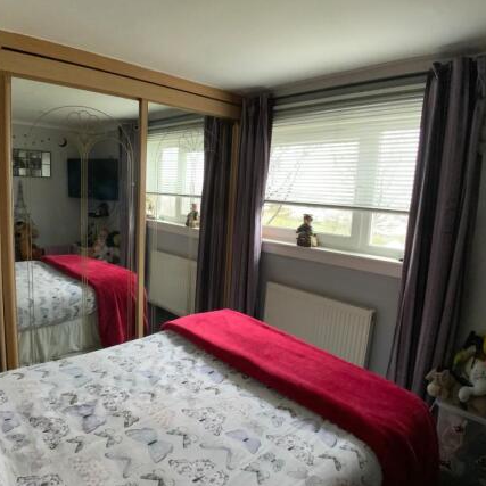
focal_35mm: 35
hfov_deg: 47.1
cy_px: 246
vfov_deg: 47.2
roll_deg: -1.8
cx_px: 209
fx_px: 556
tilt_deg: -9.7
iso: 320
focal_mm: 3
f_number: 1.8
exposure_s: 1/40
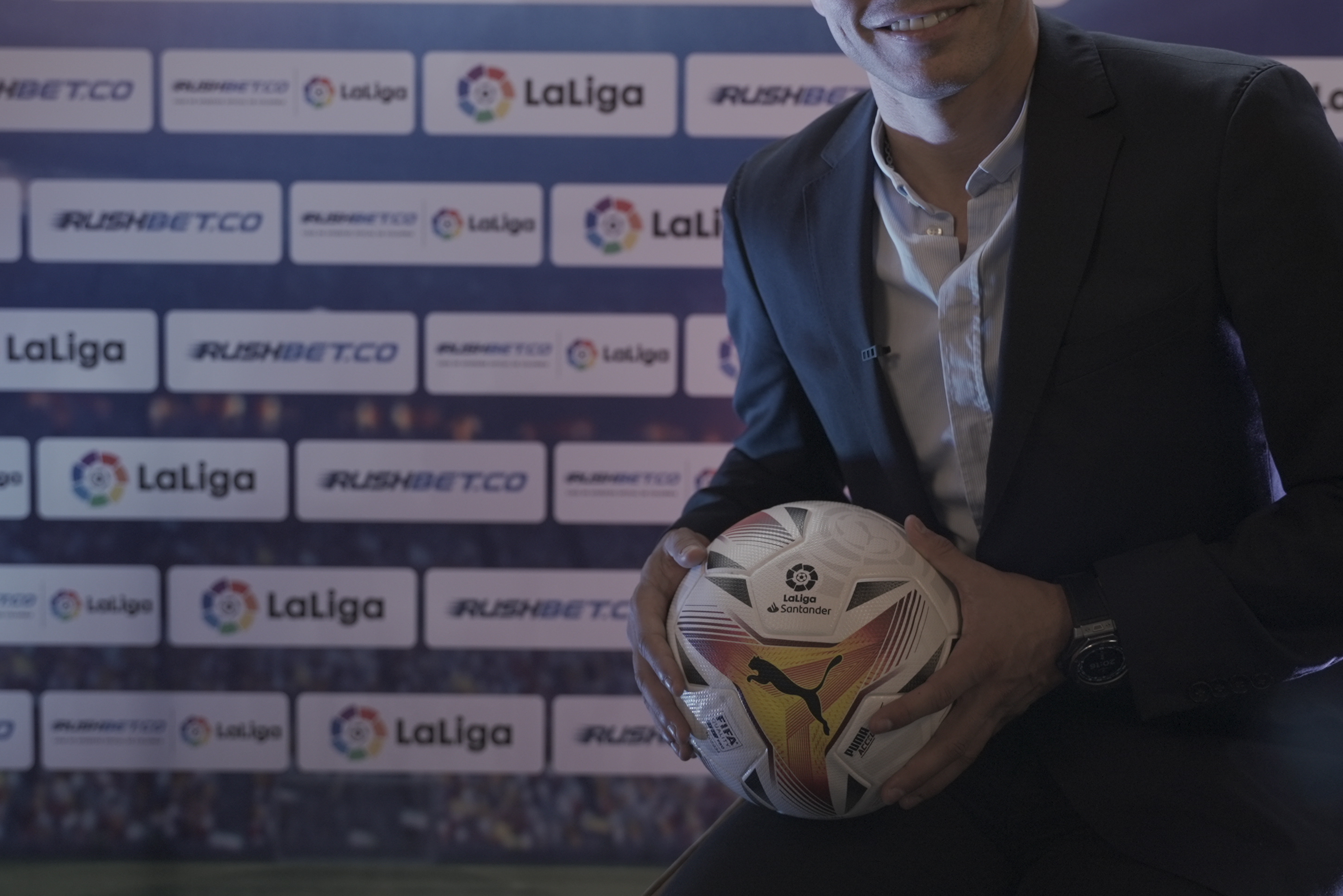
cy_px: 277
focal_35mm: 47
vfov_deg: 28.2
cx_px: 598
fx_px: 1764
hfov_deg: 41.6
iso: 800
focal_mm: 32.2
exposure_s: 1/100
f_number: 2.8
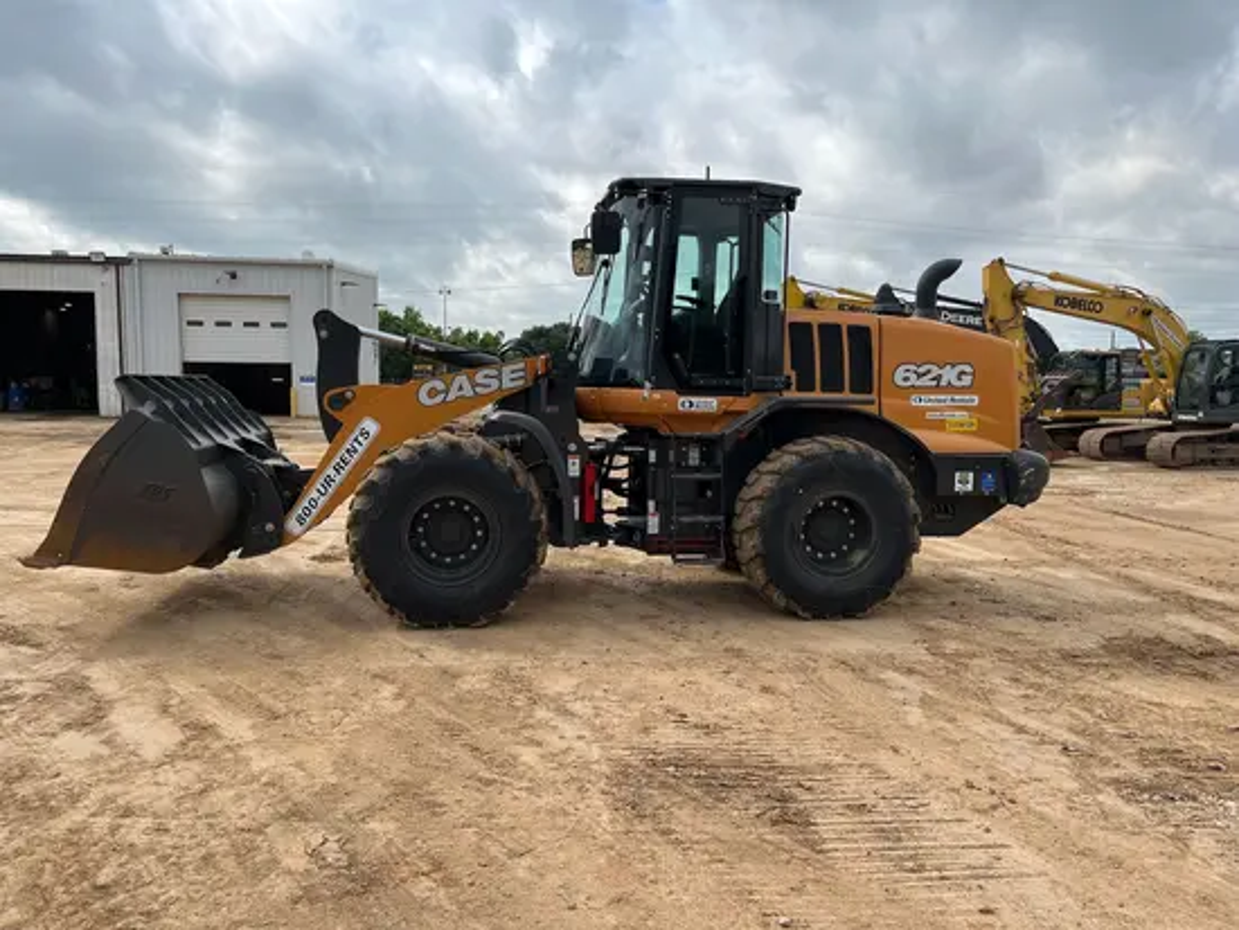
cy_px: 465
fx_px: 931
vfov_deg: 53.1
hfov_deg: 67.3
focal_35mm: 26
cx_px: 620
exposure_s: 1/2755
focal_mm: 5.1
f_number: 1.6
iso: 50
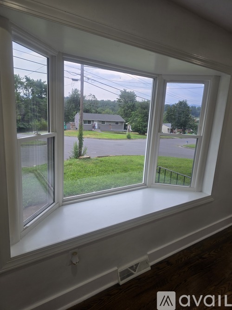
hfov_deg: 58.9
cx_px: 116
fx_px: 206
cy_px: 155
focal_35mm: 23
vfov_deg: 73.9
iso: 32
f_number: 1.7
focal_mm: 6.3
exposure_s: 1/180
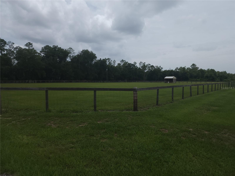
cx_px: 118
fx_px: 156
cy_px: 88
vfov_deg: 58.9
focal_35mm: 23
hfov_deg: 73.9
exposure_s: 1/1596
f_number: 1.8
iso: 12
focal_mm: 6.4
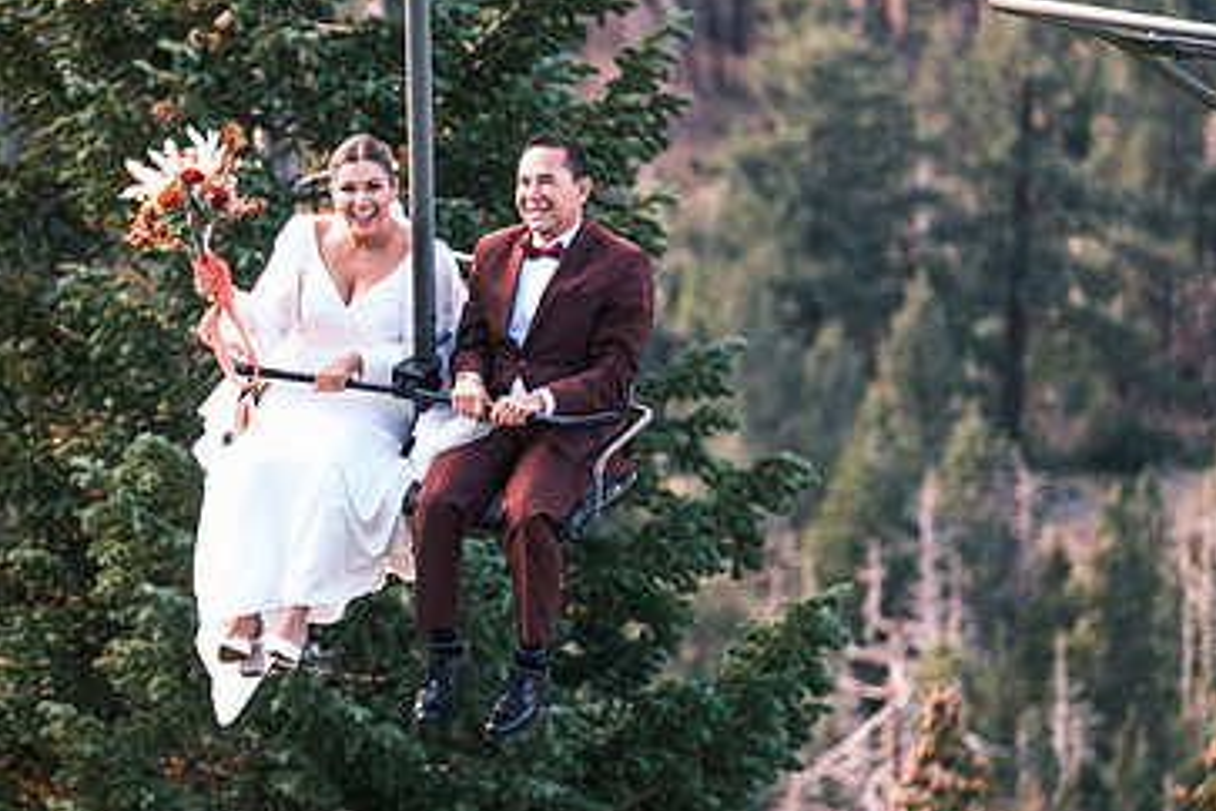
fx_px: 11348
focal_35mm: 336
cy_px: 333
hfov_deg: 6.1
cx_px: 432
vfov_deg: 4.1
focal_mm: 140
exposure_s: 1/210
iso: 400
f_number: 2.8
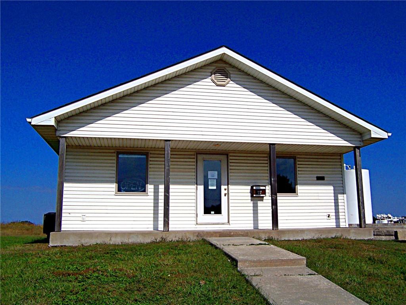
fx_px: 387
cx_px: 203
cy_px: 152
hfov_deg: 55.4
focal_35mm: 33
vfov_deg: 42.9
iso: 80
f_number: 5.6
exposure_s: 1/2000
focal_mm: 5.5
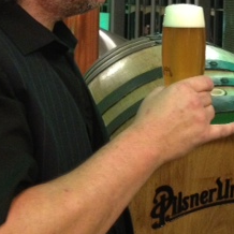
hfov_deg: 17.9
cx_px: 299
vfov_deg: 18.7
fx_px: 696
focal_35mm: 91
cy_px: 21
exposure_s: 1/20
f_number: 2.4
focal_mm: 4.28
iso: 320
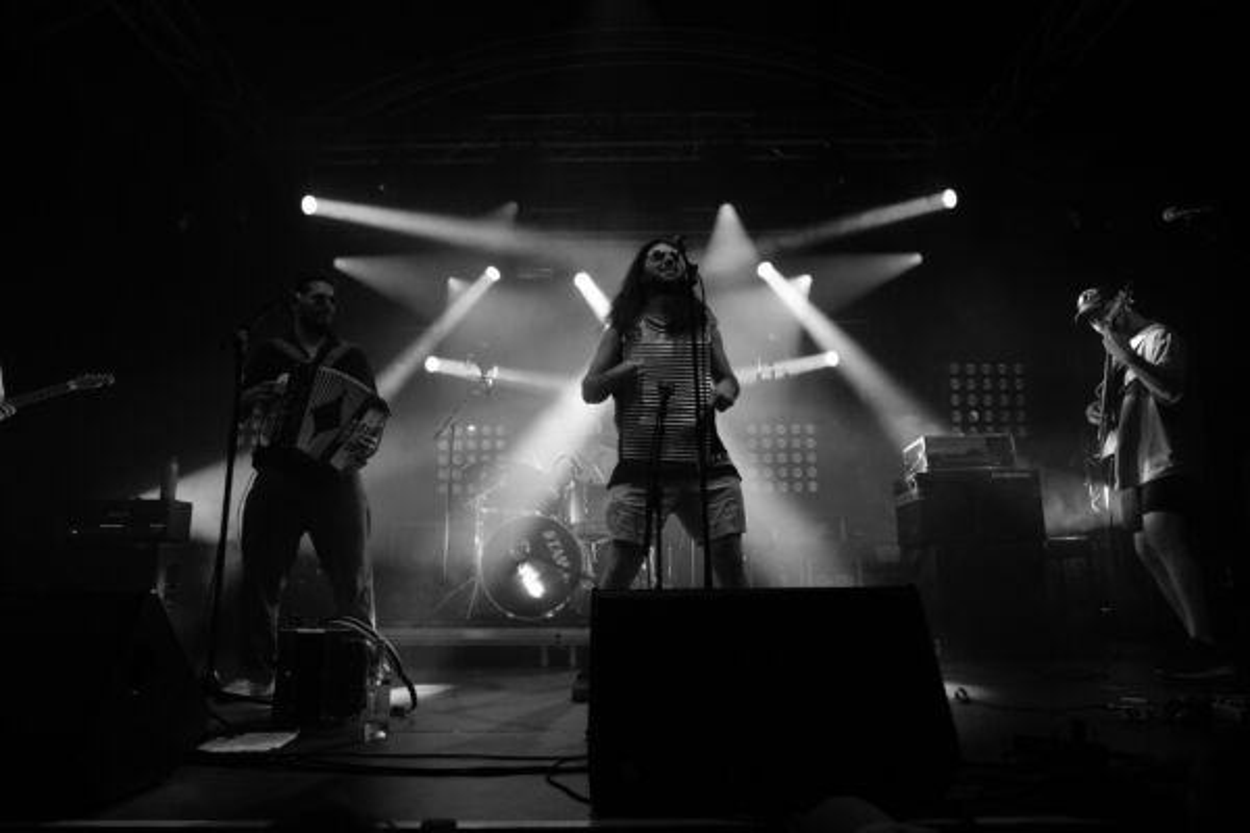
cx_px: 625
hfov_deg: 73.7
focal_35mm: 24
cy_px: 416
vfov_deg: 53.1
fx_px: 833
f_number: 3.5
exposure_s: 1/320
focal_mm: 24
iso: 12800
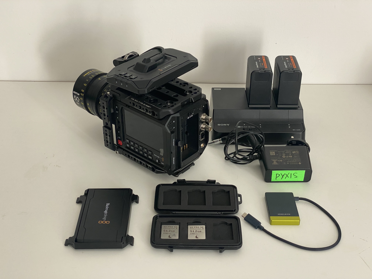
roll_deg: -0.5
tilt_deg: -32.5
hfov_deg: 36.8
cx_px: 186
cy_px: 140
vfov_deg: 28.0
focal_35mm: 52
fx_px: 559
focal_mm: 6
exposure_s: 1/122
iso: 64
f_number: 2
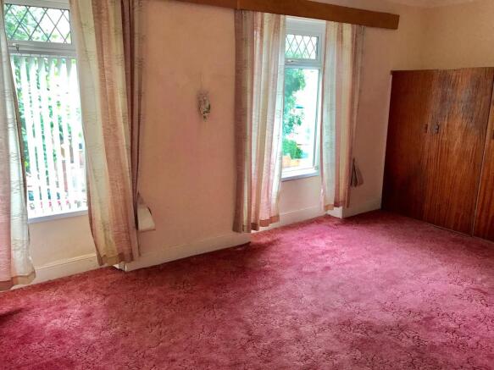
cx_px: 247
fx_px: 400
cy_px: 185
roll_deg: -1.3
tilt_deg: -12.9
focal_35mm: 28
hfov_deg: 63.5
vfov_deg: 49.7
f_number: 1.8
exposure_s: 1/33
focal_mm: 3.99
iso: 25
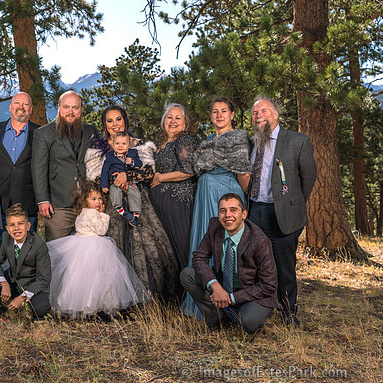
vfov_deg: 37.6
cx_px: 125
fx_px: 563
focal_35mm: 45
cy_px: 192
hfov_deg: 37.1
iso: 250
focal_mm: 35
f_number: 5
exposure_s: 1/2000
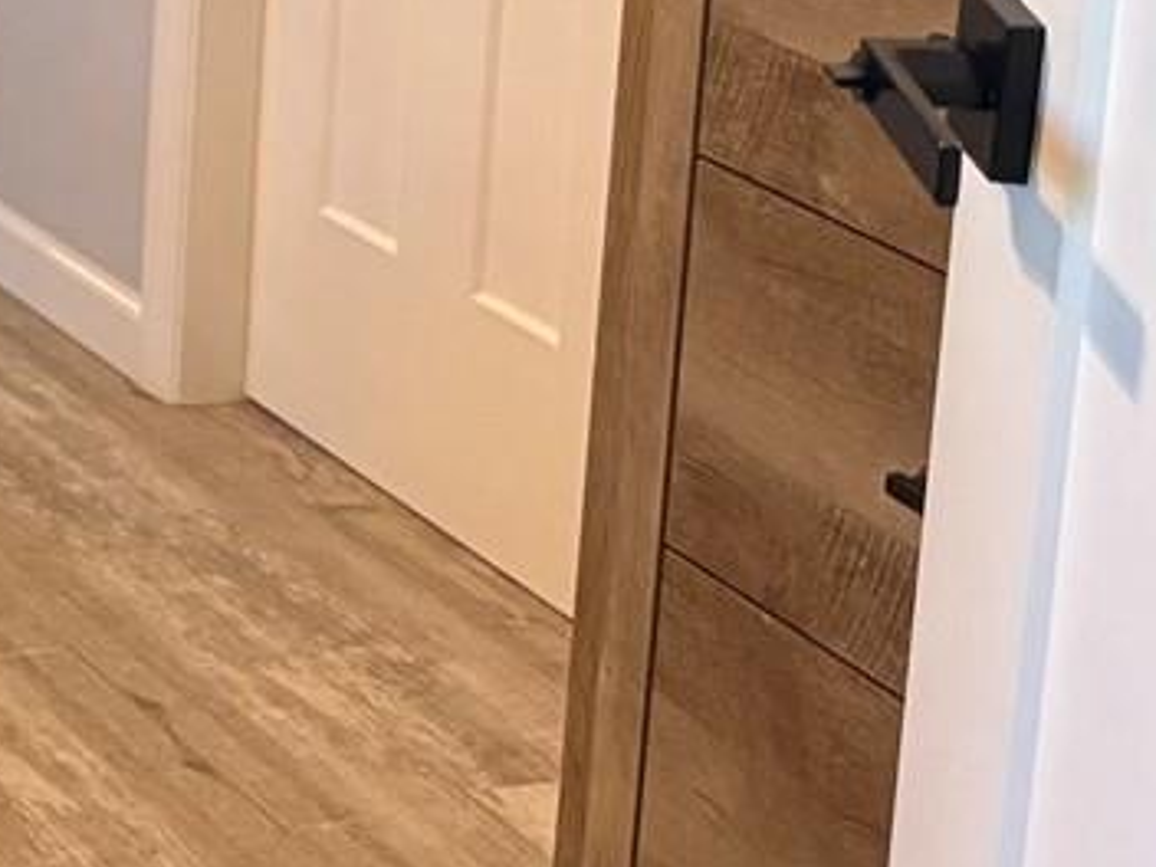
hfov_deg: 15.4
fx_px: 3640
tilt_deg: -10.2
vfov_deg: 13.1
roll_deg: +0.1
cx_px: -943
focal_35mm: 109
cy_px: -253
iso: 320
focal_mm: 6.76
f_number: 1.78
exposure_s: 1/60
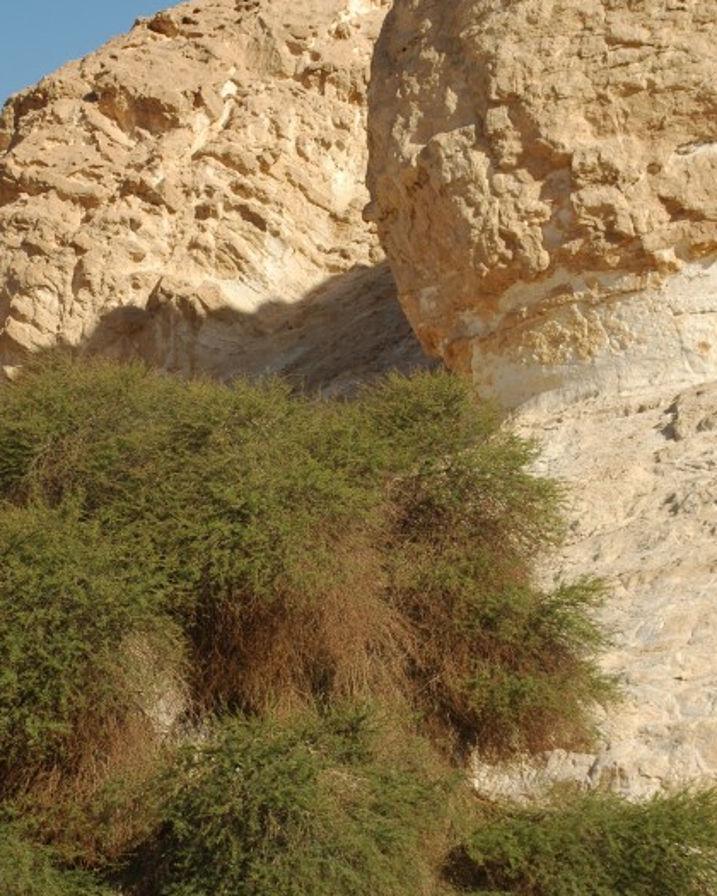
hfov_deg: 12.9
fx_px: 3183
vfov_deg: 16.0
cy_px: 423
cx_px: 365
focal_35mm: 120
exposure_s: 1/1250
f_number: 5
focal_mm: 62
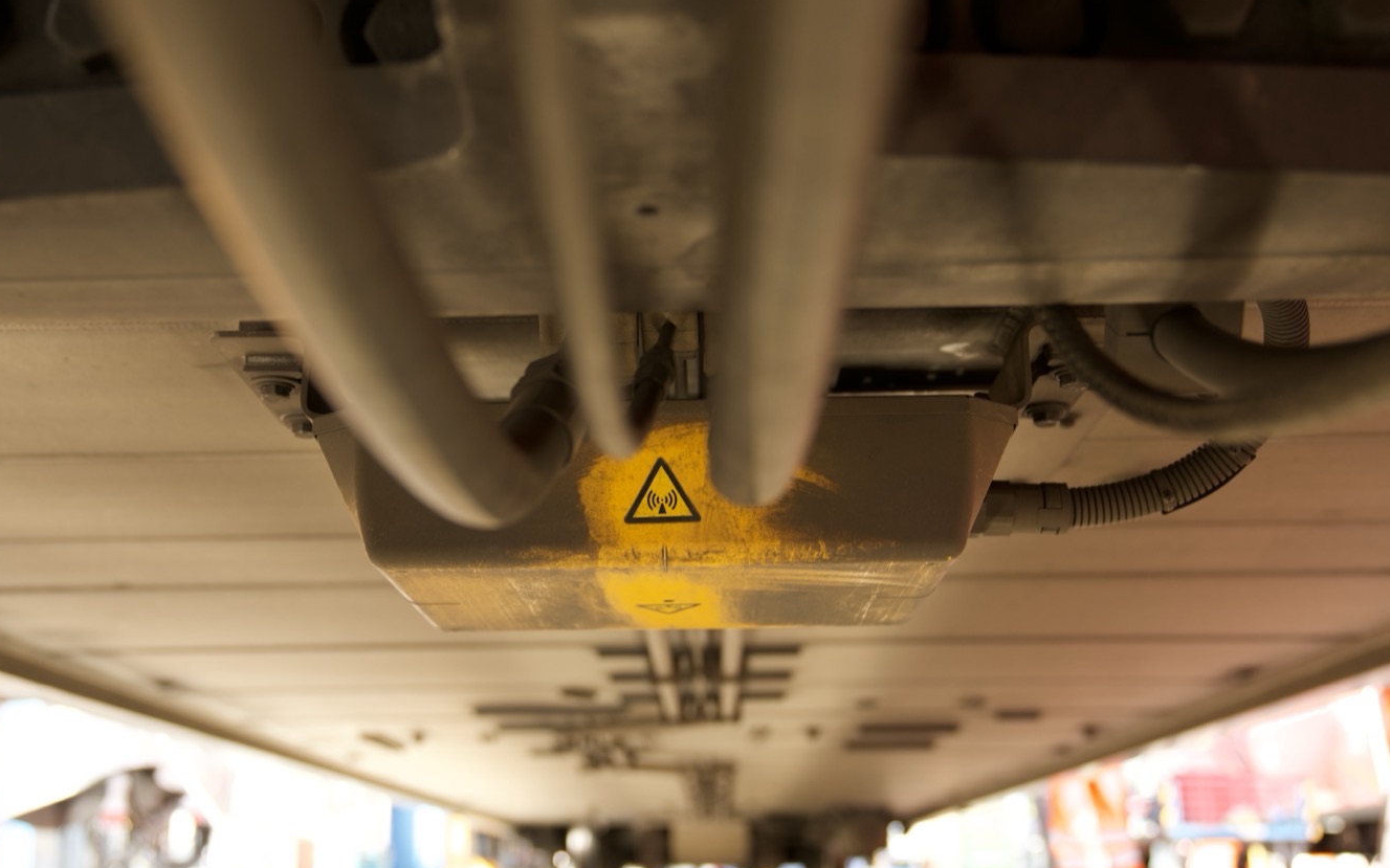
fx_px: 1629
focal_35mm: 43
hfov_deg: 46.2
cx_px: 658
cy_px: 475
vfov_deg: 29.8
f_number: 2.8
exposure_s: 1/50
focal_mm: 35
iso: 200
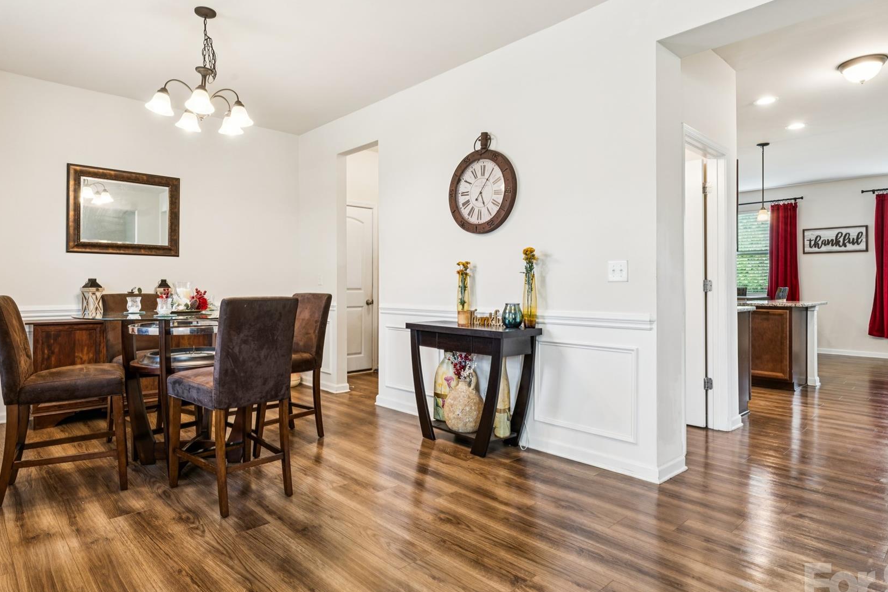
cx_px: 422
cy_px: 300
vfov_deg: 61.0
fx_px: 503
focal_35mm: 20
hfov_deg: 82.9
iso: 200
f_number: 13
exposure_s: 1/2.5
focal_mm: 16.3
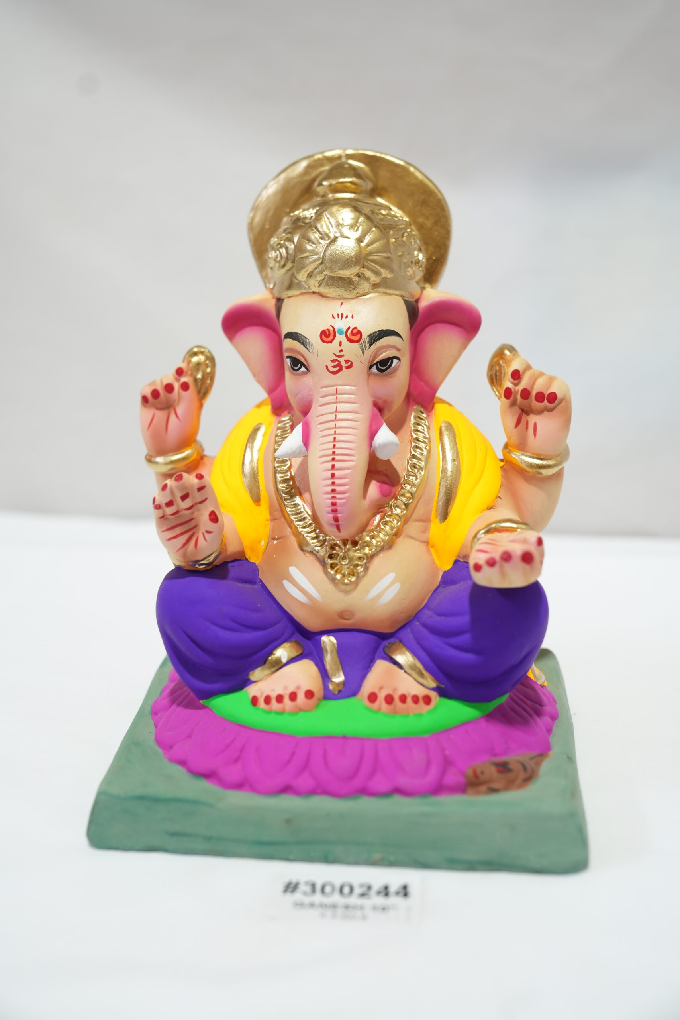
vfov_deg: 41.1
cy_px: 510
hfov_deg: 28.1
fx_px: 1360
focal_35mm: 48
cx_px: 340
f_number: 3.5
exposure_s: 1/200
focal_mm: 48
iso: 800
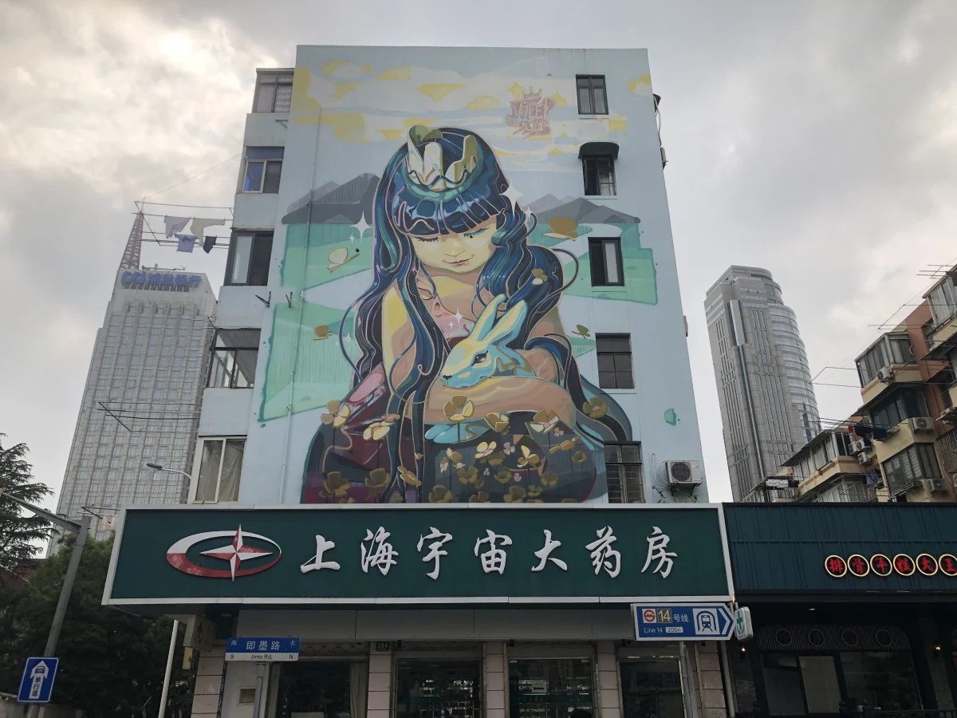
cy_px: 359
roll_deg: +0.3
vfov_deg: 49.7
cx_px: 478
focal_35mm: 28
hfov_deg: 63.4
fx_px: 774
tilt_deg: +25.8
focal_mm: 4
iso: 20
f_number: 1.8
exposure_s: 1/1143
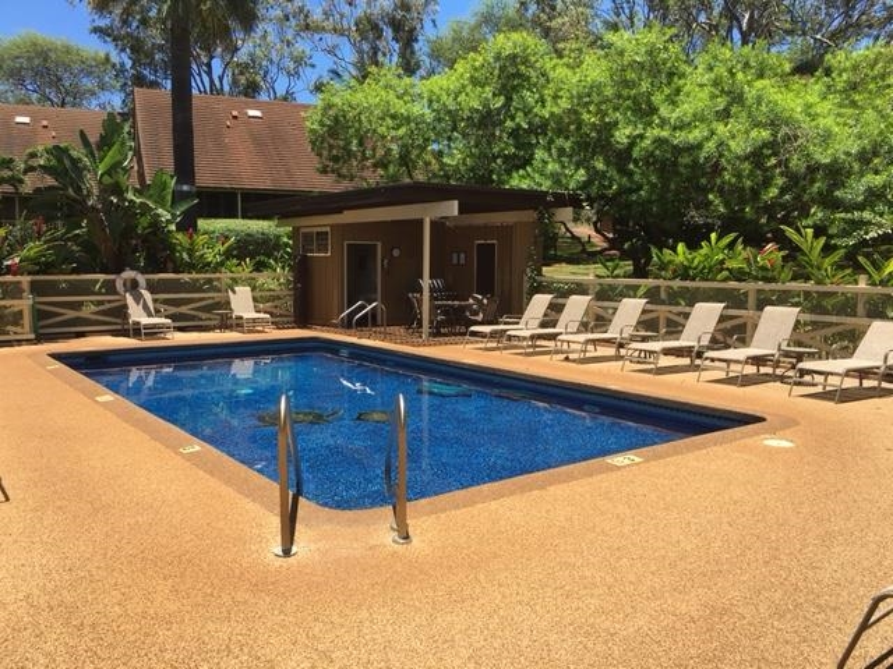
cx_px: 446
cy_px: 334
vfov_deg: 48.2
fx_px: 748
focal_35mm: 29
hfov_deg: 61.7
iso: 25
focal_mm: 4.15
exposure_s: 1/894
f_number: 2.2
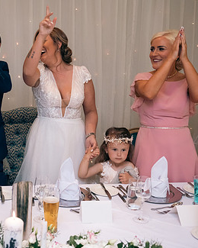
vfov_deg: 33.0
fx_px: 418
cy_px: 105
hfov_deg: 25.5
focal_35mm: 57
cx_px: 5
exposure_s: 1/160
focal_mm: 34
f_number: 3.5
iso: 640
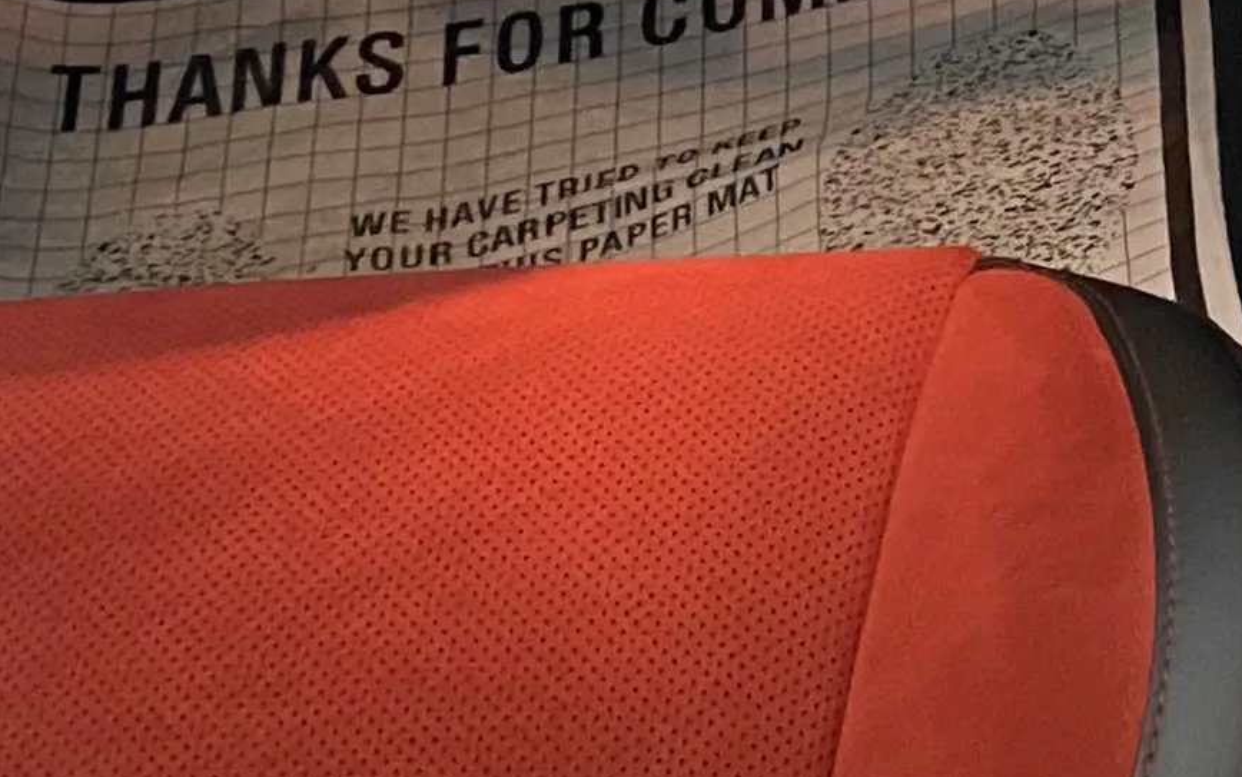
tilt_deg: -35.1
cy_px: -439
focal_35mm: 128
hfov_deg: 15.2
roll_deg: +0.1
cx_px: 1806
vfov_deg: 9.9
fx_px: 4334
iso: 500
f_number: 1.8
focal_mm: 4.25
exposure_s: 1/57
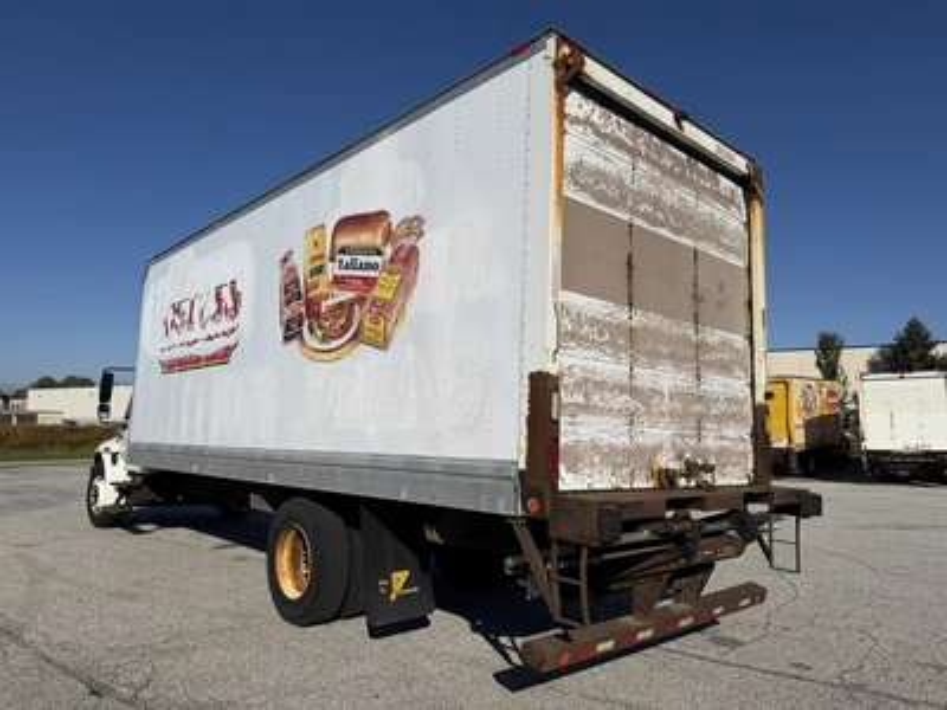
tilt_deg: +6.0
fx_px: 657
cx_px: 474
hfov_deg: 71.6
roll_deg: -2.2
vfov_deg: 56.8
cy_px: 355
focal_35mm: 24
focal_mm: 6.76
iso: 80
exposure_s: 1/14286
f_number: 1.78
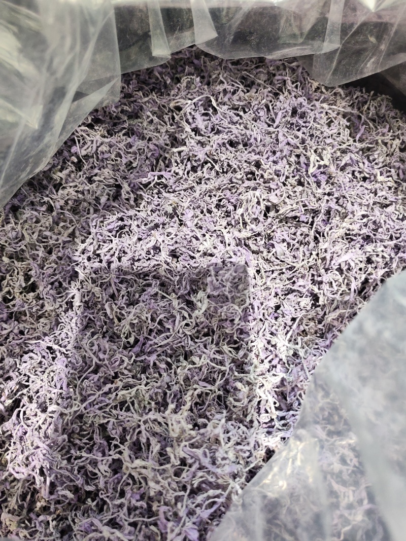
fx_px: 422
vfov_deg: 65.3
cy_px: 270
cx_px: 203
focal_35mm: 27
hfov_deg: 51.3
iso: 400
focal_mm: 5.52
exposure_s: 1/33
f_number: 1.95
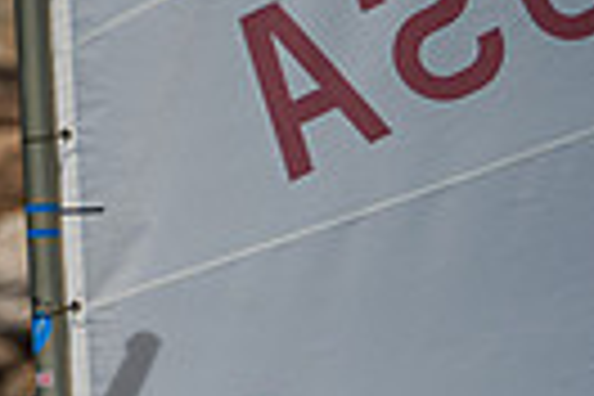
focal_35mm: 2263
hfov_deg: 0.9
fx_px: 37337
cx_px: 105
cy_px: 1171
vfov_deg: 0.6
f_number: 8
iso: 320
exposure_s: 1/1600
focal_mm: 370
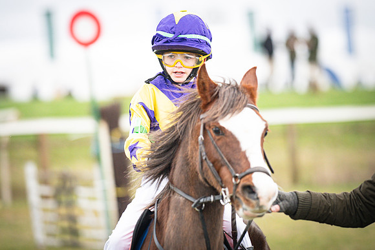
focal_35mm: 202
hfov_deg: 10.2
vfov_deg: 6.8
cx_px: 188
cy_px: 125
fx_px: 2105
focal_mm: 135
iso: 800
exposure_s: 1/1200
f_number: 1.9
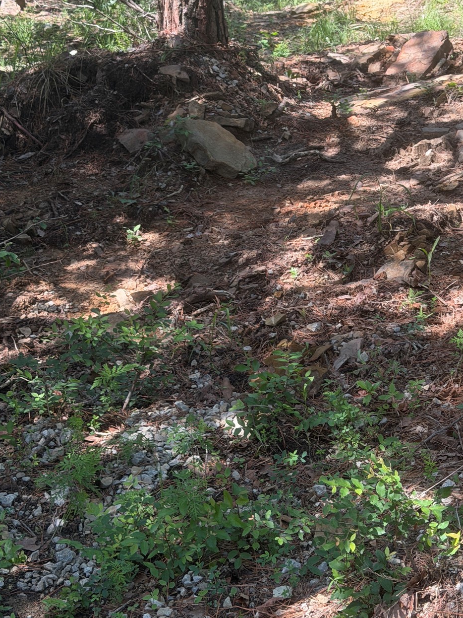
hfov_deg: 19.8
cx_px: 318
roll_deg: -1.4
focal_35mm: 74
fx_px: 1319
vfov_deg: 26.1
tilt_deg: -24.3
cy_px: 177
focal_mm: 6.76
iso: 64
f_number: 1.78
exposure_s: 1/499
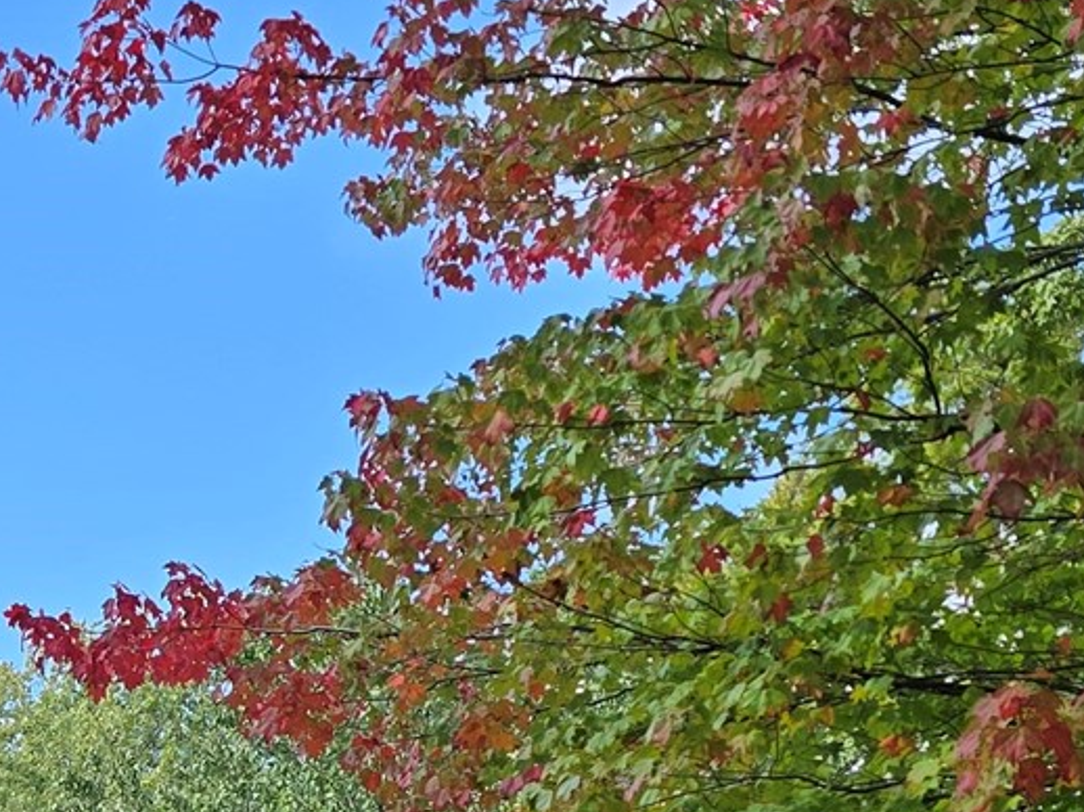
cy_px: 1308
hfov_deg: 19.2
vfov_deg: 14.8
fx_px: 2848
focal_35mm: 91
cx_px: -471
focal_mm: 6.3
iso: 12
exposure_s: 1/492
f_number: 1.7
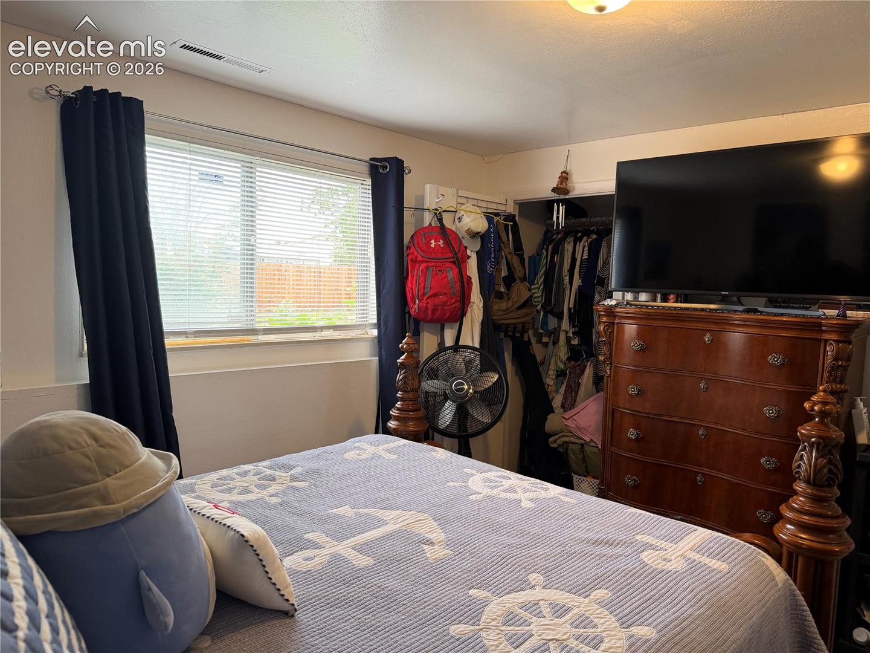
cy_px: 326
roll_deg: -2.0
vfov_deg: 56.8
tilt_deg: -3.1
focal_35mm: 24
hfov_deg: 71.6
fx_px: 603
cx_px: 435
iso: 200
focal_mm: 6.76
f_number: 1.78
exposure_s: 1/120
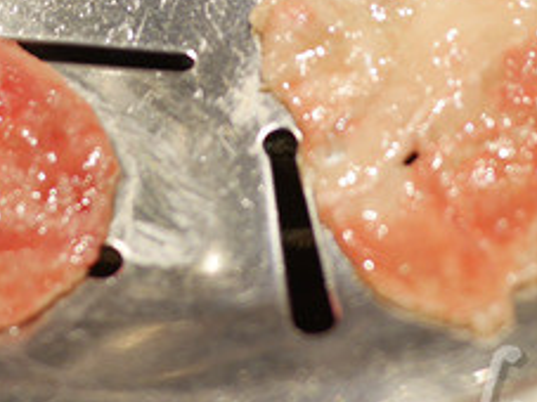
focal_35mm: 119
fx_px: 1845
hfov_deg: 16.5
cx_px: 203
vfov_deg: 11.8
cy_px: -219
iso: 200
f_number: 2
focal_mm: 15
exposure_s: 1/125
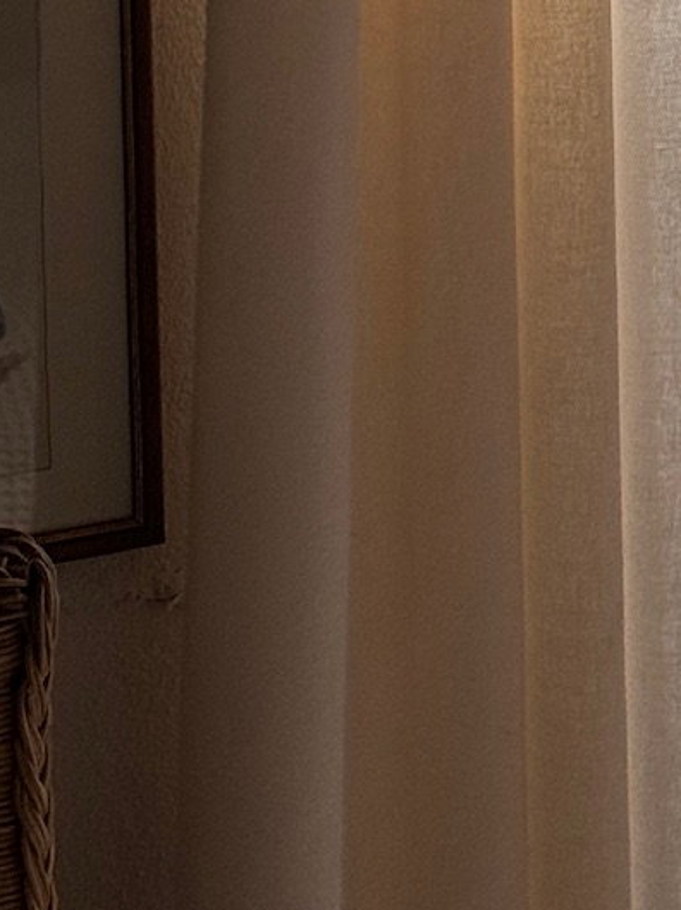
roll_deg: +0.8
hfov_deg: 7.9
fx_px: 4885
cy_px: -812
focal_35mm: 186
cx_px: 874
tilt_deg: -3.3
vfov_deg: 10.0
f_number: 1.78
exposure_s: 1/225
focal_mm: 6.76
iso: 64
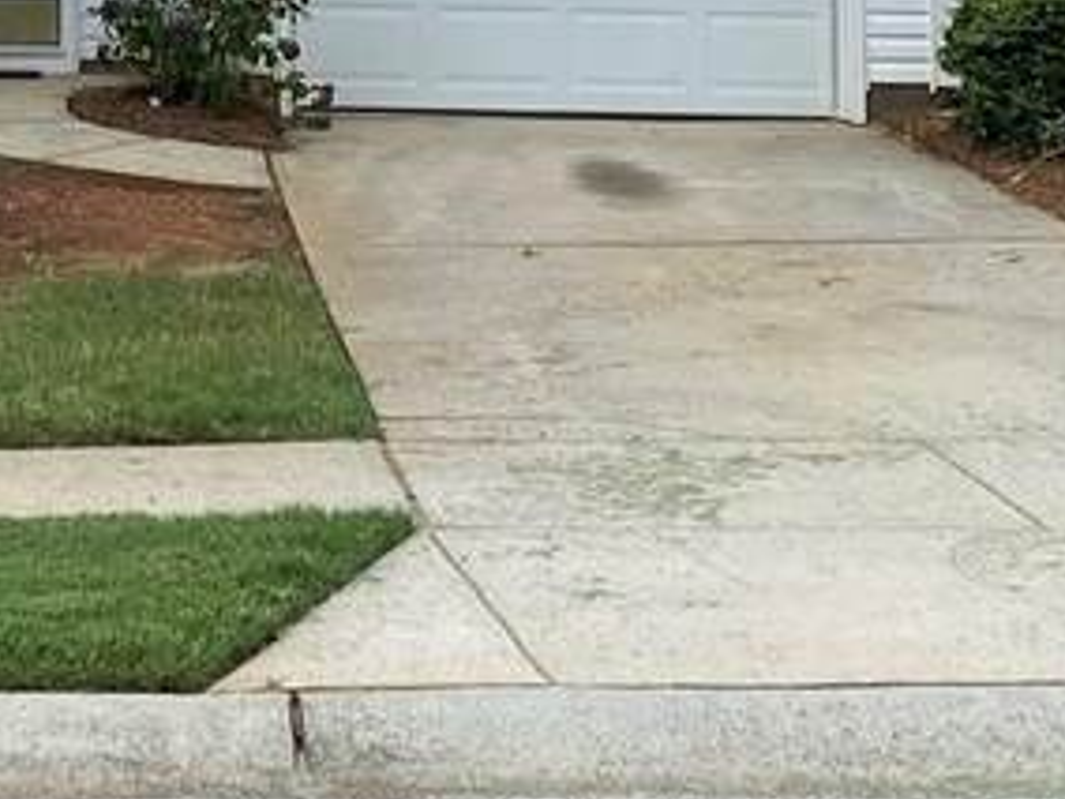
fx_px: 3600
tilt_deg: +5.7
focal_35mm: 117
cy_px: -559
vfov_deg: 11.8
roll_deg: -0.5
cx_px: 26
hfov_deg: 16.5
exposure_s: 1/1258
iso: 32
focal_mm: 4.25
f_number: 1.8
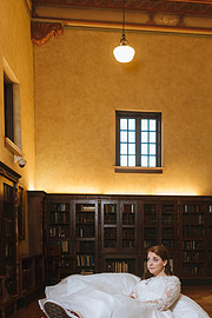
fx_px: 353
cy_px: 258
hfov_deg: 32.9
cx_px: 153
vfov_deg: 45.8
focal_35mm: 40
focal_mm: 24
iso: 500
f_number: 2.8
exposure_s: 1/80
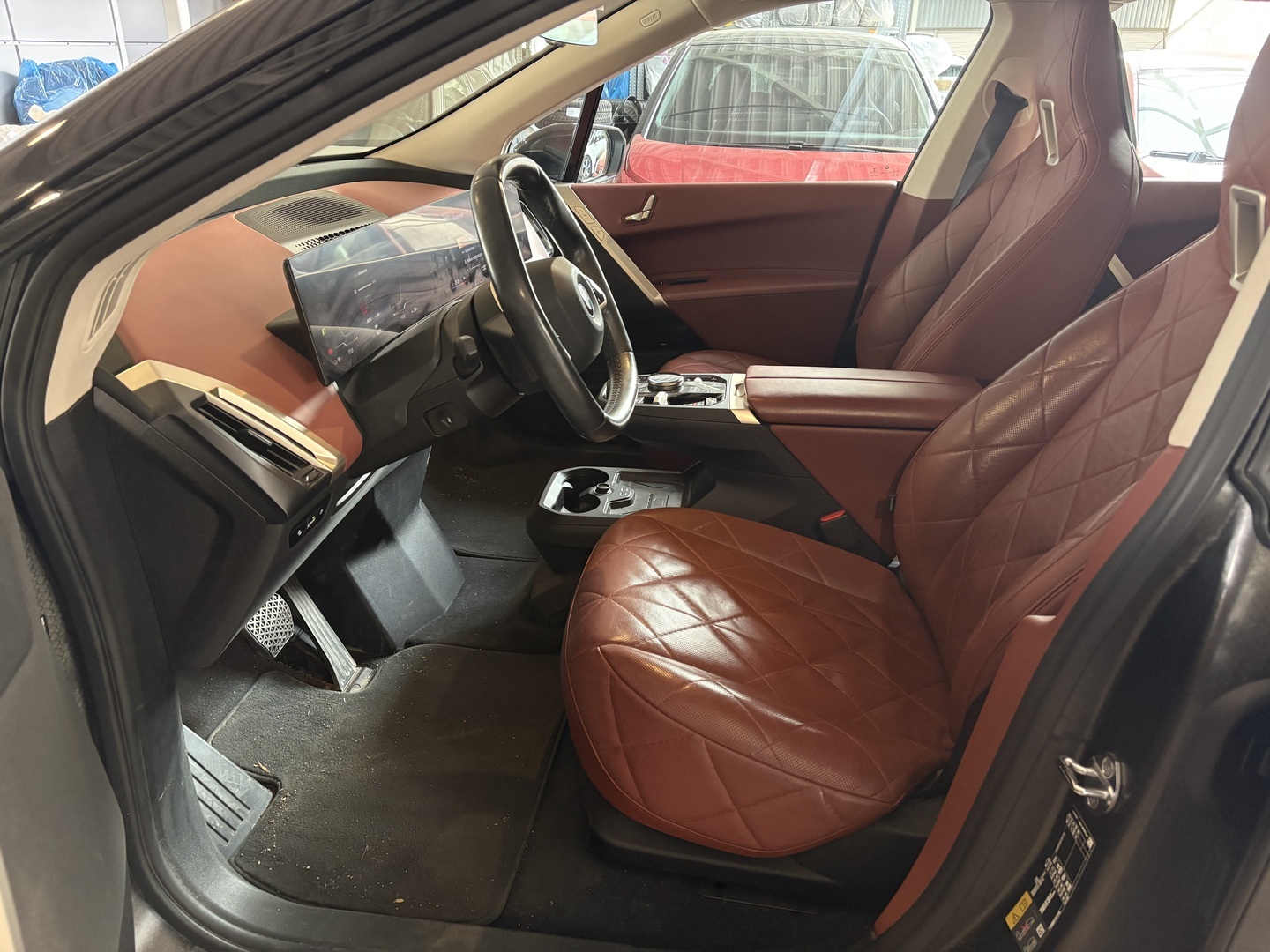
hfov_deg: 67.3
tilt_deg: -23.7
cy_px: 476
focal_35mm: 26
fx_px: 954
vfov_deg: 53.1
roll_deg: +0.5
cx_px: 635
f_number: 1.6
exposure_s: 1/55
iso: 200
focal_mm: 5.96
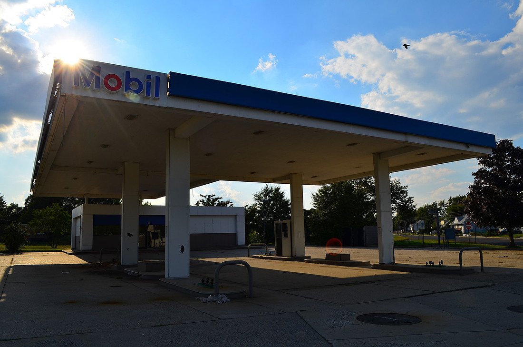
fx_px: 392
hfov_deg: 67.5
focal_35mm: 27
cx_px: 262
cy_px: 174
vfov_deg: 47.8
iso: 100
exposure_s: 1/400
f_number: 10
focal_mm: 18
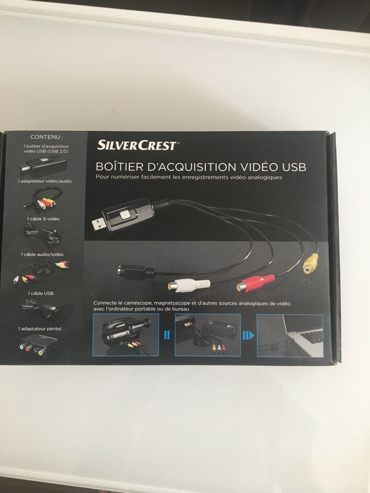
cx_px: 185
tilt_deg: -86.1
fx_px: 413
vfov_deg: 61.7
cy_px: 246
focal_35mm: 29
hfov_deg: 48.2
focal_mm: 4.15
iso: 125
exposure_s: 1/33
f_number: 2.2
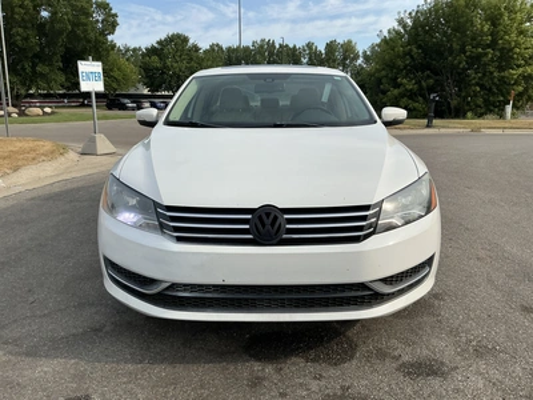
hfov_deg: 63.4
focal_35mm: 28
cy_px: 200
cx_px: 266
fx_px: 431
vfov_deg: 49.7
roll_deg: -0.5
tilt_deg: -11.7
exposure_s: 1/2058
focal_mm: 3
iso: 25
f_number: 1.8
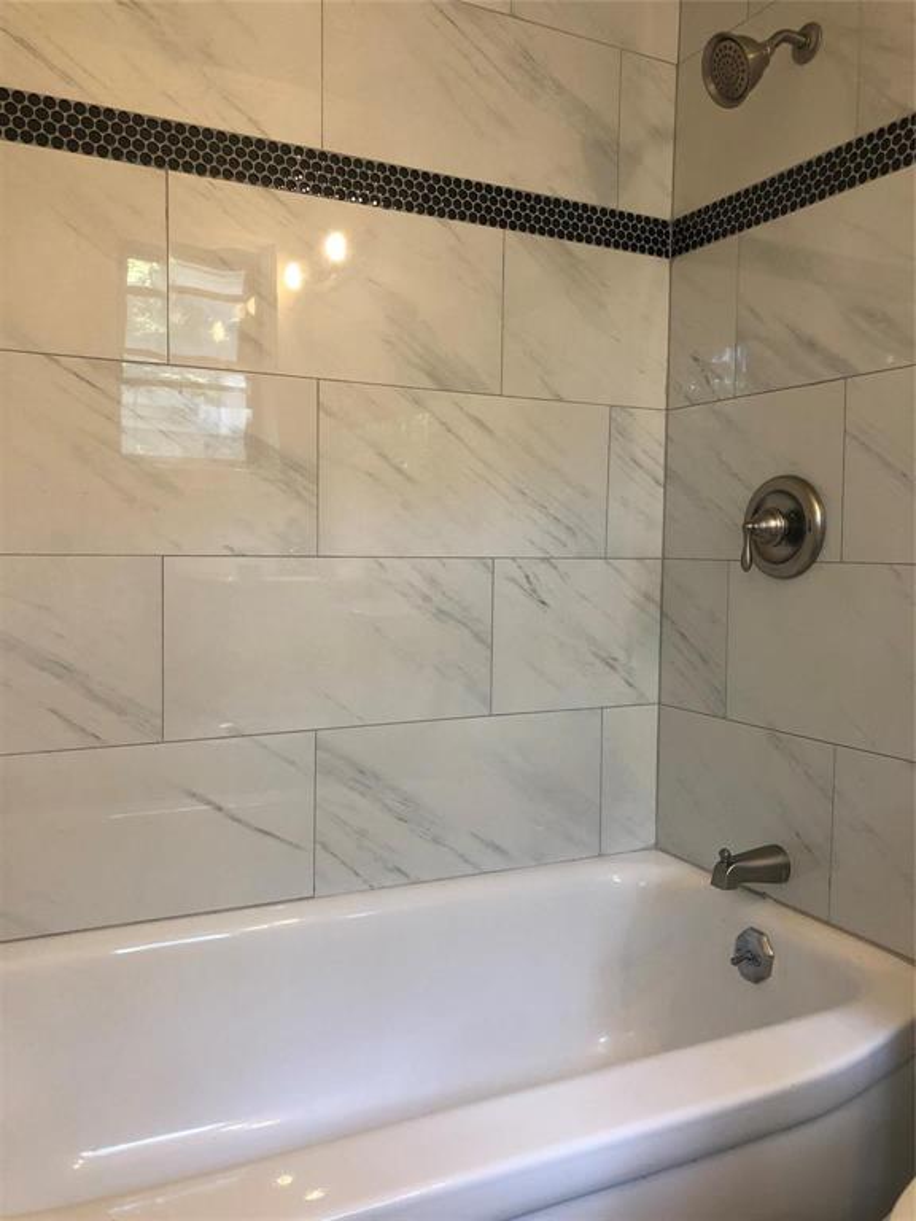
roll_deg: +0.0
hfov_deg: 49.7
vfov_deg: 63.4
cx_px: 458
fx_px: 988
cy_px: 610
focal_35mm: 28
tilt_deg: -2.4
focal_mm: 4
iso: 32
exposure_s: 1/24
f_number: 1.8
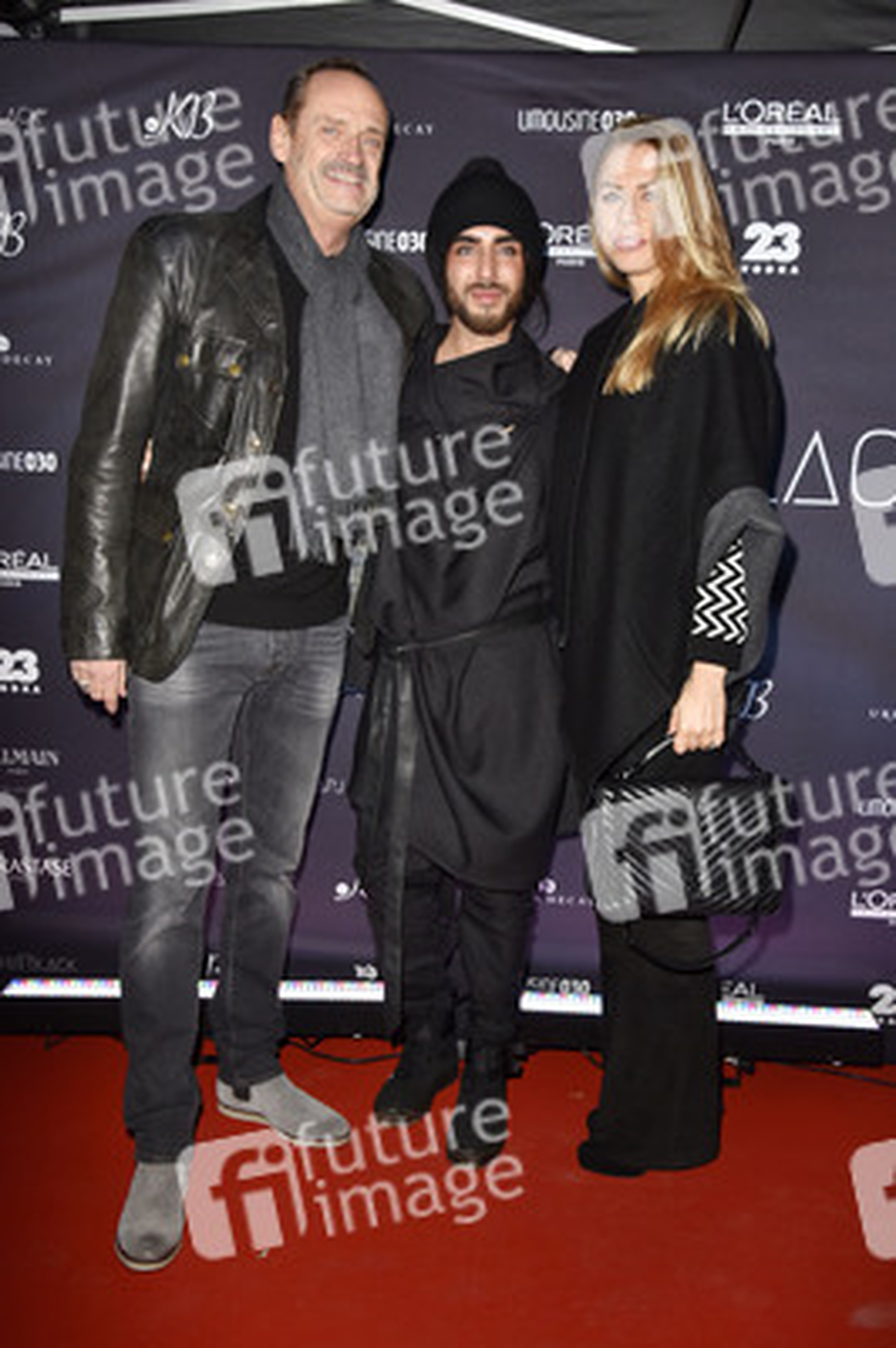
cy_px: 674
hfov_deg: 37.8
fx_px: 1309
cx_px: 448
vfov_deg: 54.5
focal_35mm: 35
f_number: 5
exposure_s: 1/125
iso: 800
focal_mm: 35
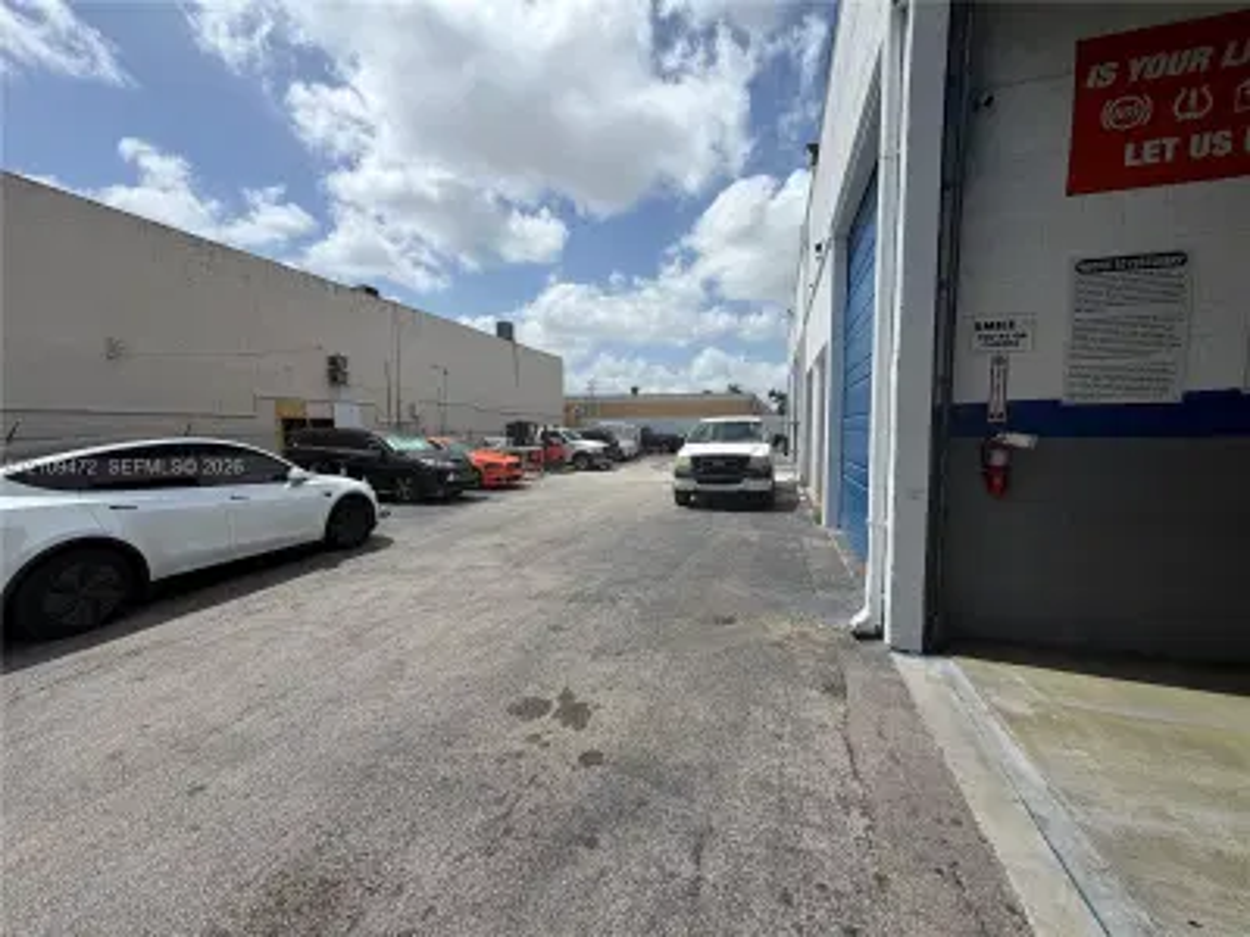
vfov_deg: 85.7
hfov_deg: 102.1
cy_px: 468
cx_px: 625
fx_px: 506
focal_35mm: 14
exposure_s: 1/1431
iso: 20
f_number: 2.2
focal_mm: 2.22
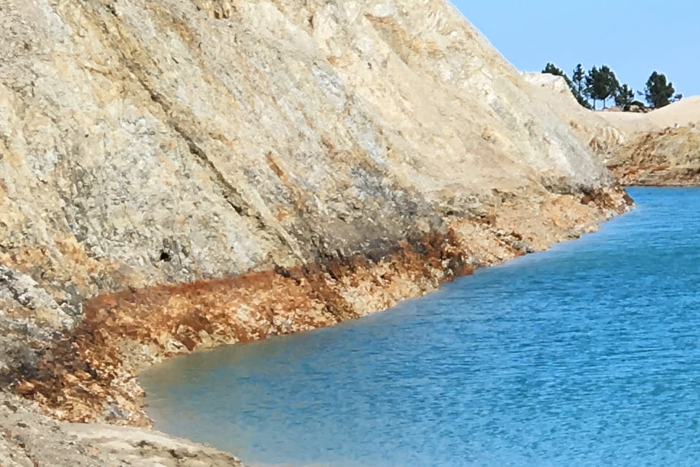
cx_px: 1221
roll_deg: +1.5
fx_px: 2449
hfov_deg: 14.5
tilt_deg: +2.5
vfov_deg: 10.8
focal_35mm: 126
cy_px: 7
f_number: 2.2
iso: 25
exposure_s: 1/827
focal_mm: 4.15
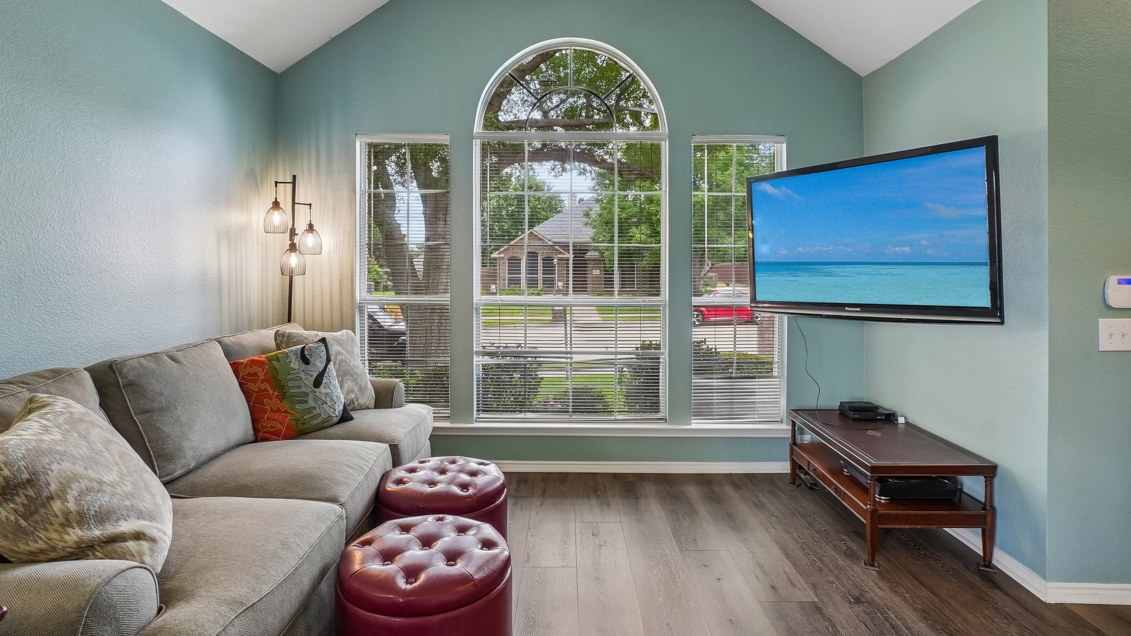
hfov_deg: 89.6
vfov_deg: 58.0
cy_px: 260
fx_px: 570
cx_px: 564
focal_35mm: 19
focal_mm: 12
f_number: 8
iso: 400
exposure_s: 1/40
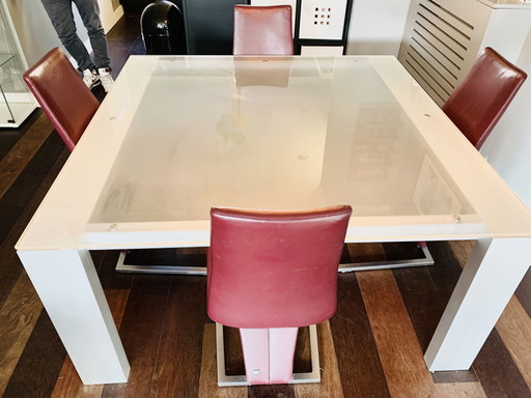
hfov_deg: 67.3
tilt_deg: -37.6
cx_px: 266
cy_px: 199
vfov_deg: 53.1
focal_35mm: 26
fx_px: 399
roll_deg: -1.6
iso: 320
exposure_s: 1/33
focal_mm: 4.25
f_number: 1.8
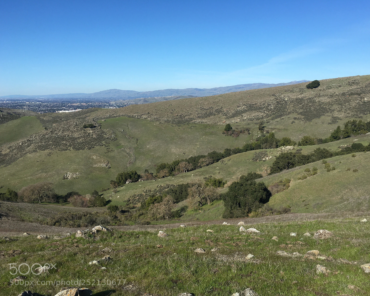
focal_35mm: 31
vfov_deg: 47.1
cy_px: 150
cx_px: 196
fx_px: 339
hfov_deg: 57.1
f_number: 2.2
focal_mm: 4.15
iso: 25
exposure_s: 1/2137
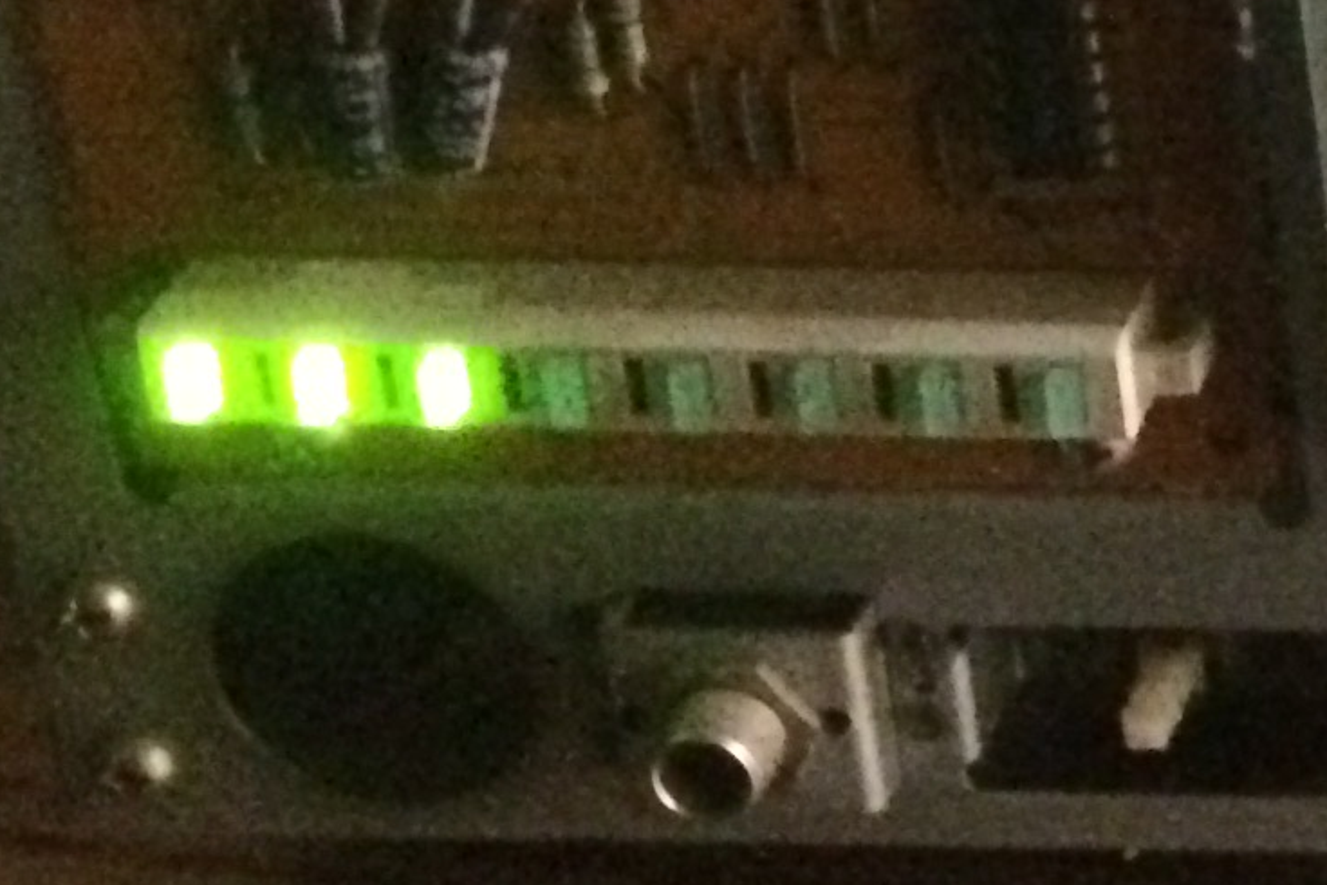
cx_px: 2605
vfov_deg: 10.2
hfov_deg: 13.3
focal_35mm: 134
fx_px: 4939
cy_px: 72
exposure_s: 1/17
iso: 1600
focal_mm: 4.15
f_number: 2.2
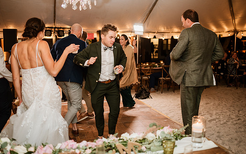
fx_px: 255
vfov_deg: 33.6
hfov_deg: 51.5
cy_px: 75
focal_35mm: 38
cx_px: 121
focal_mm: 35
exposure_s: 1/200
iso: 500
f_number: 2
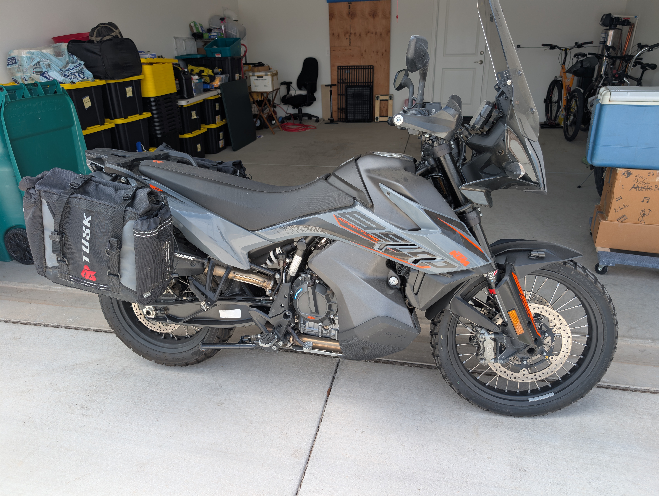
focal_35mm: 24
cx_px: 330
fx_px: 458
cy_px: 248
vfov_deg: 56.9
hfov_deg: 71.5
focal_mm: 6.9
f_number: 1.68
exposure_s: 1/288
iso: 21
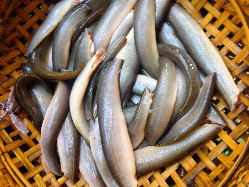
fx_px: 237
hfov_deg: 55.4
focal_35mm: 33
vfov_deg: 42.9
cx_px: 124
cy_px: 94
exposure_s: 1/20
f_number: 2.4
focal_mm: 4.12
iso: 50
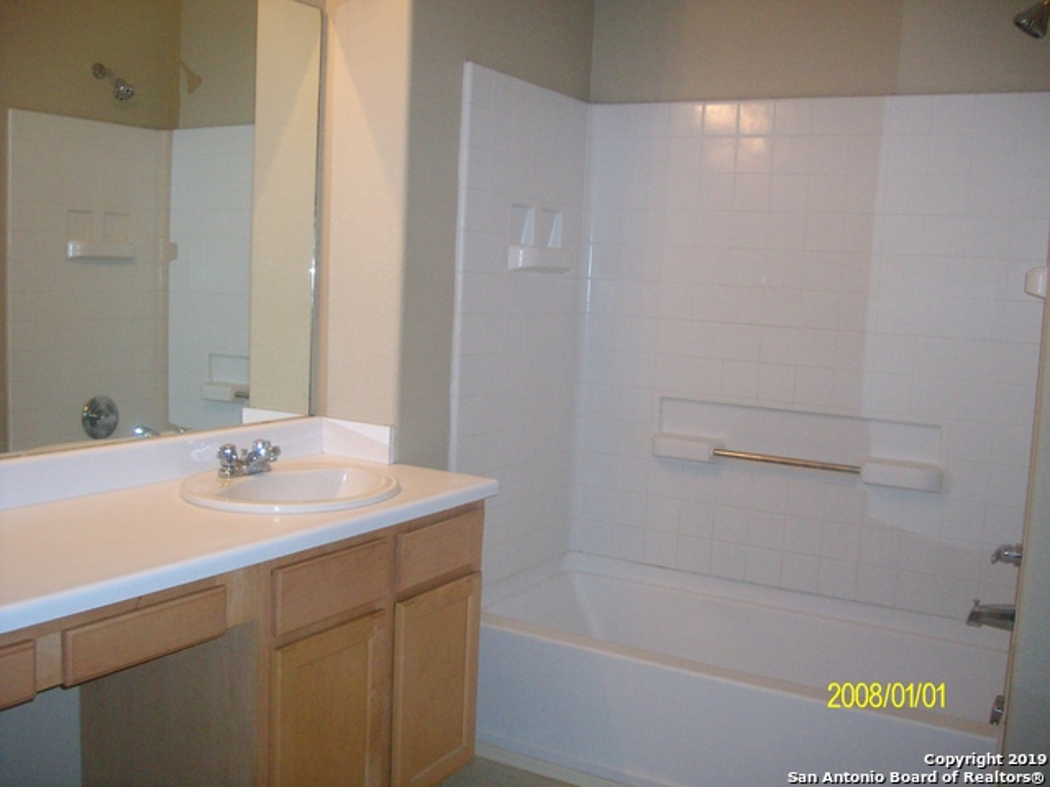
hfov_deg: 52.6
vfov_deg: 40.7
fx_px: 1062
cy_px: 394
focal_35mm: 35
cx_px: 525
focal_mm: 5.8
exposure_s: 1/40
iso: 200
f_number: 2.8
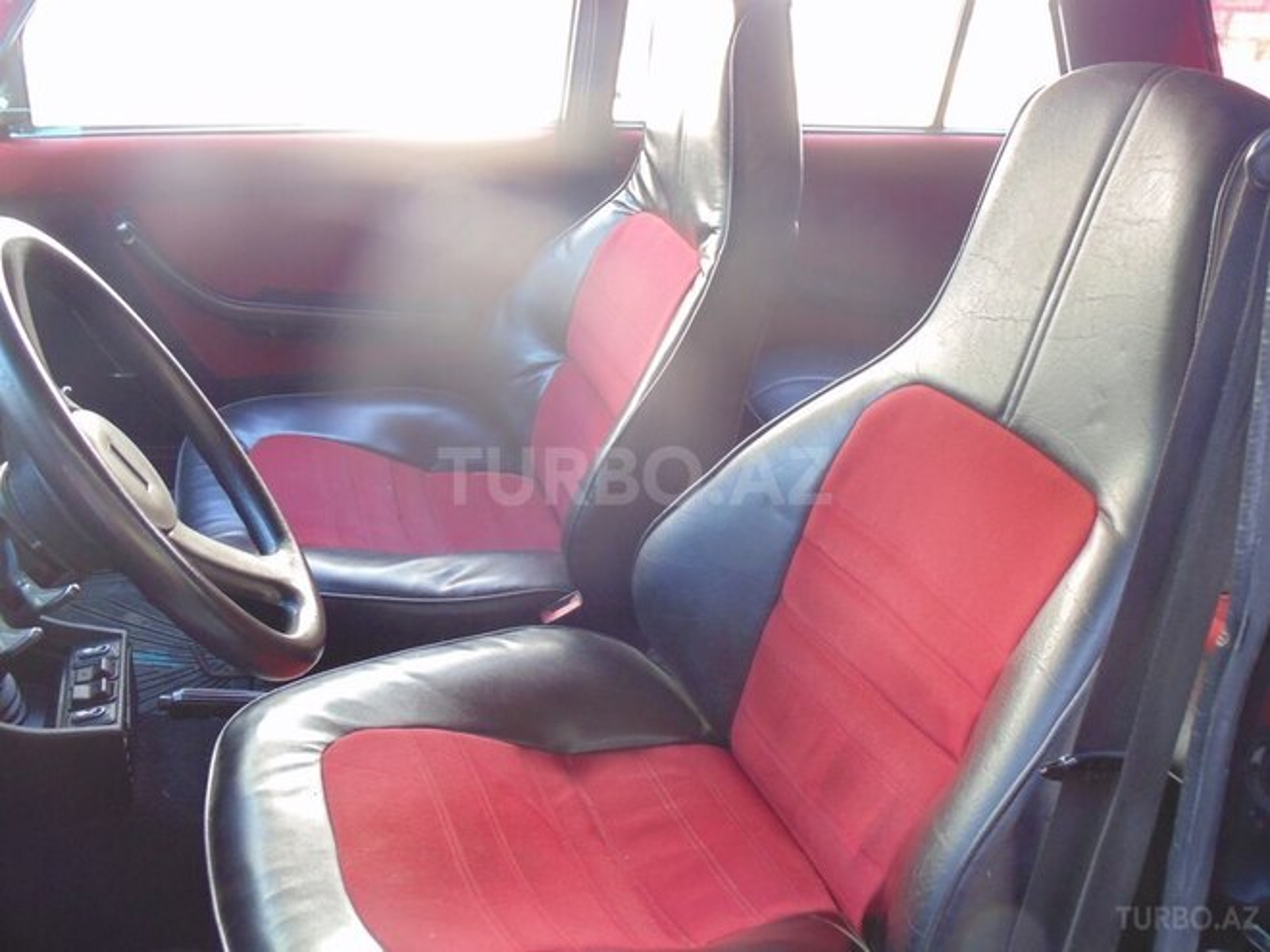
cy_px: 476
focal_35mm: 34
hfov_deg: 54.0
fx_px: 1247
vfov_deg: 41.8
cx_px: 635
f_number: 3.3
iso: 250
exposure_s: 1/30
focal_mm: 6.1
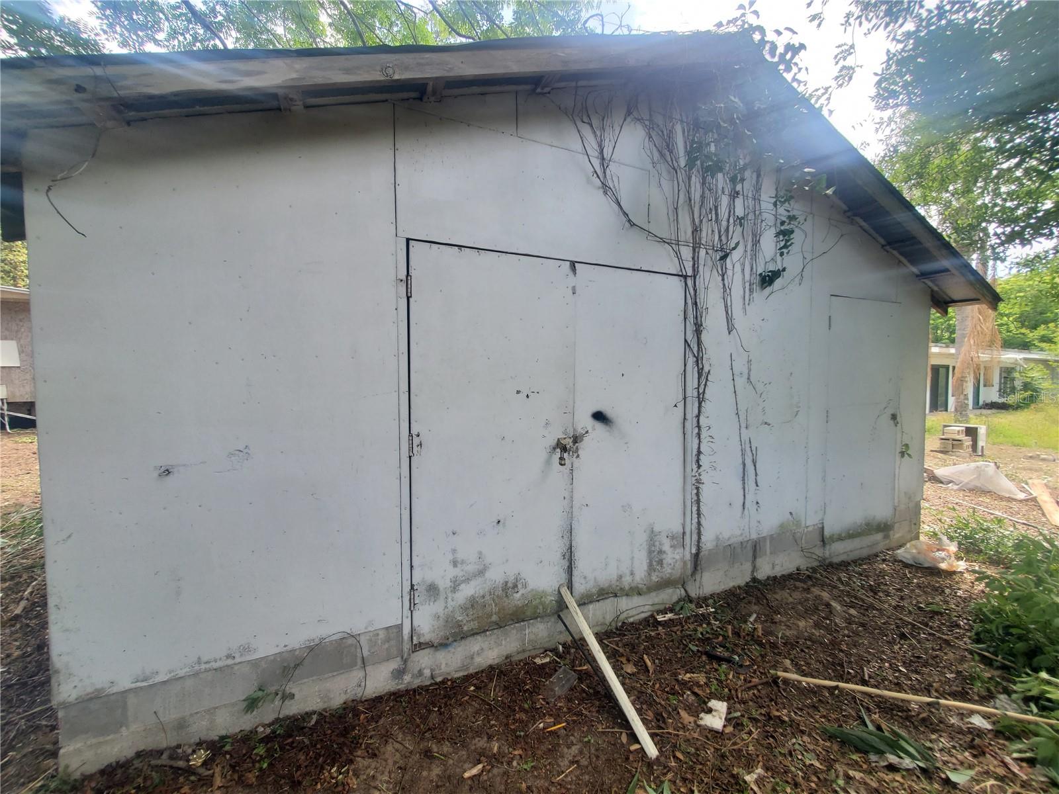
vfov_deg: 89.9
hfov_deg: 106.2
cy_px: 397
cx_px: 530
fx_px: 398
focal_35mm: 13
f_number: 2.2
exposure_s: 1/142
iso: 50
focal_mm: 1.8
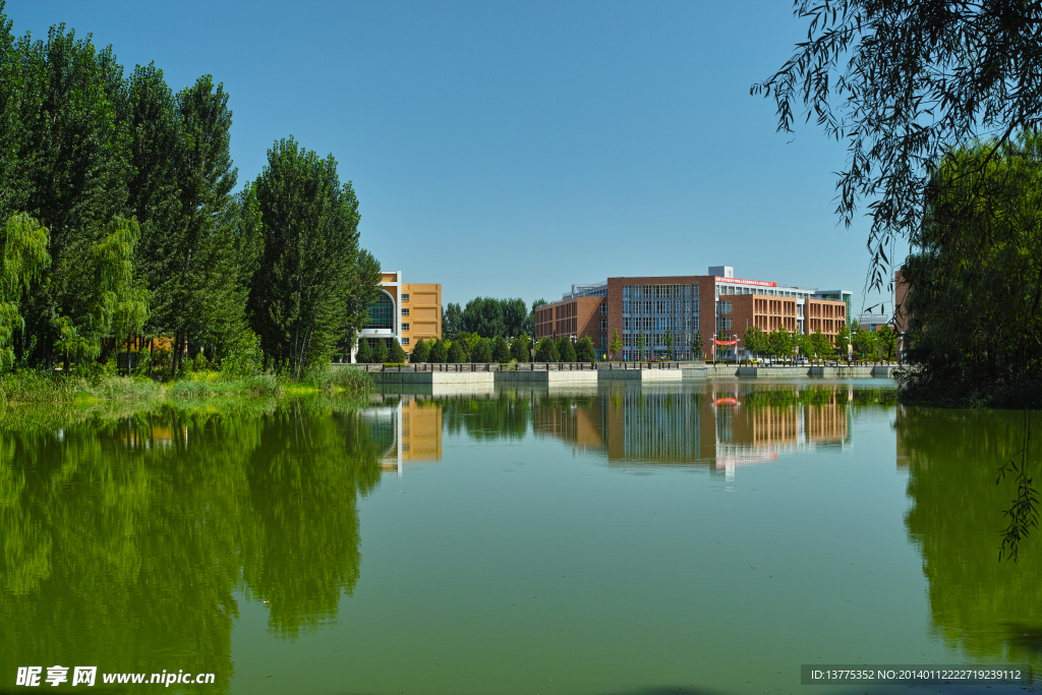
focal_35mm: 45
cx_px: 521
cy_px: 348
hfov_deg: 43.6
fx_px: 1303
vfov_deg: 29.9
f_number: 9
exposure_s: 1/60
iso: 100
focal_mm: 30
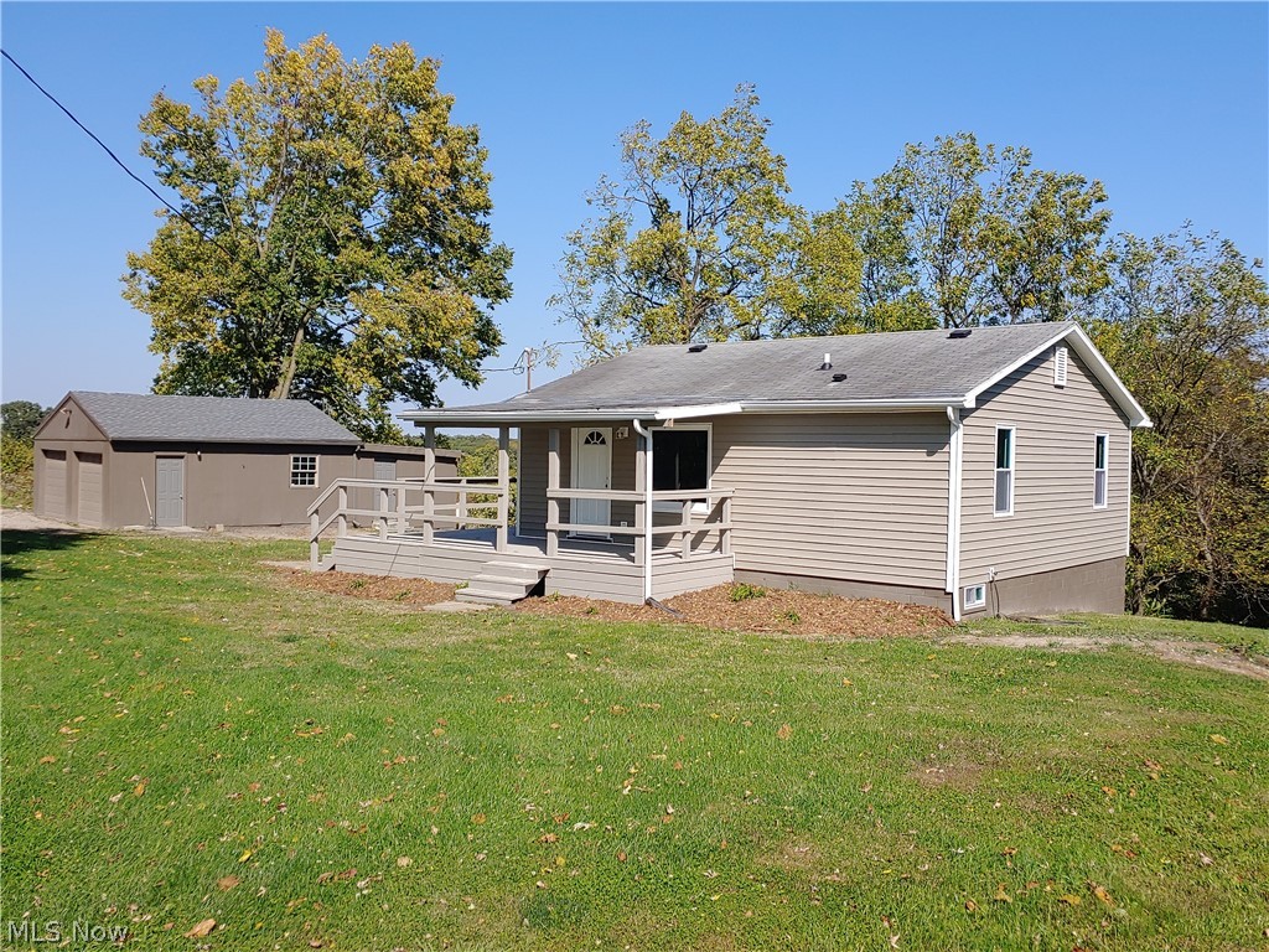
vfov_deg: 46.8
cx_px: 634
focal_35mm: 30
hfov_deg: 60.0
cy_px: 476
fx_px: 1100
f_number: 1.5
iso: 50
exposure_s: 1/2564
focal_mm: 4.23
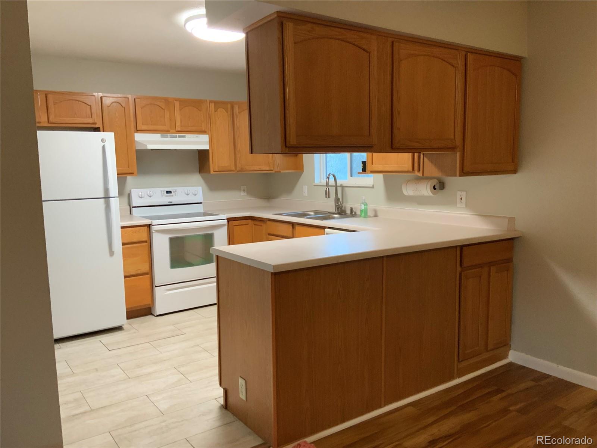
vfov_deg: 48.2
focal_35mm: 29
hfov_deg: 61.7
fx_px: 500
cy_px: 224
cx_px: 298
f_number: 1.8
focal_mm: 3
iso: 160
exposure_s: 1/60
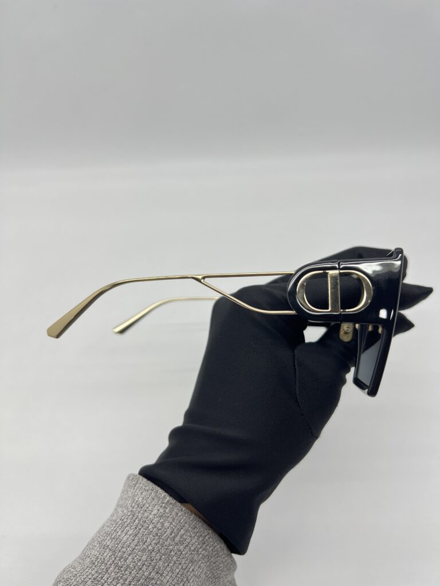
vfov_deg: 67.3
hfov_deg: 53.1
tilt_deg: -45.4
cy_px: 293
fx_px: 441
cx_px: 220
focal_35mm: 26
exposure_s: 1/130
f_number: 1.5
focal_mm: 5.7
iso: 32
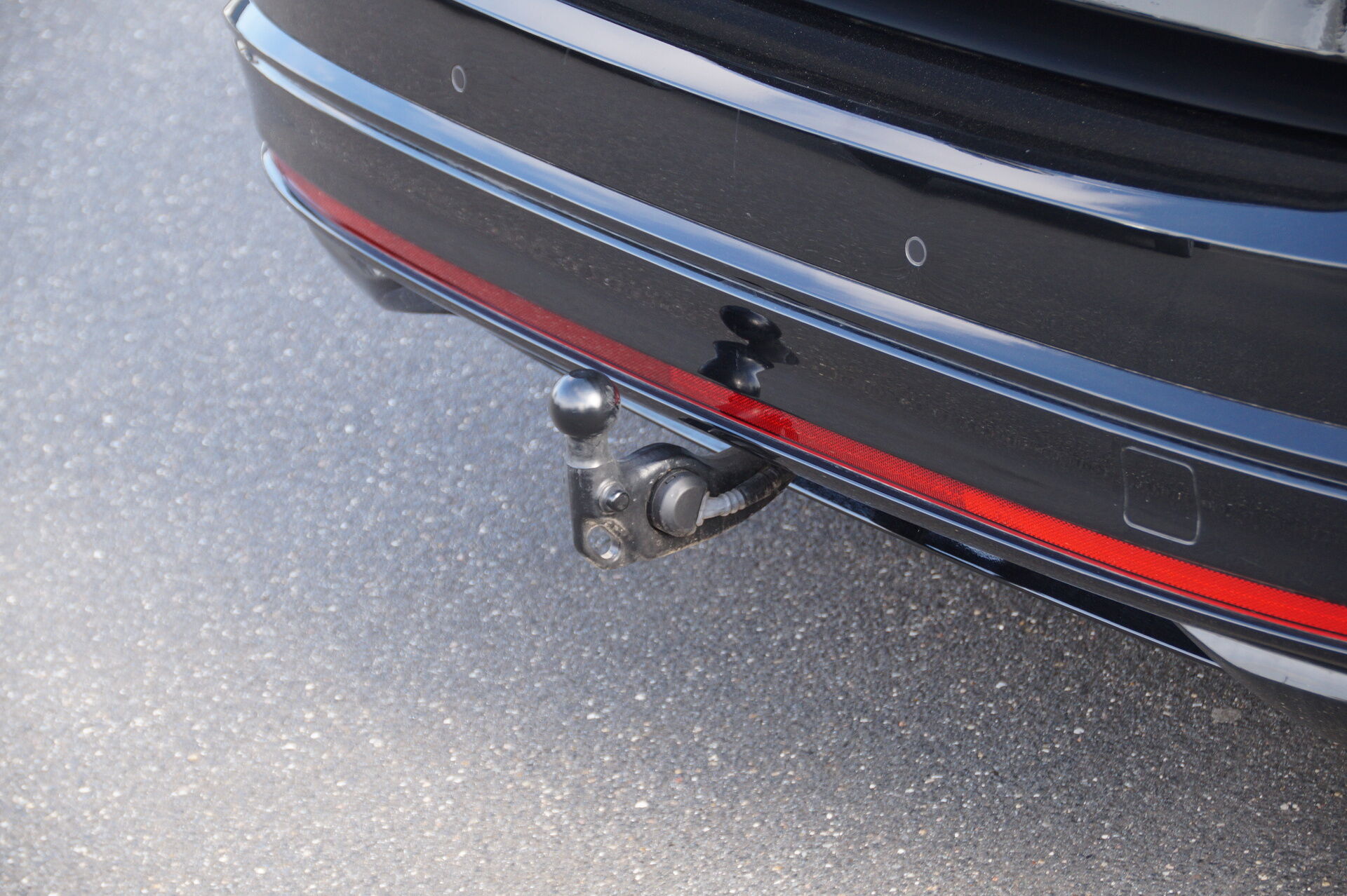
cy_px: 448
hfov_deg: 18.2
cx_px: 674
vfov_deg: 12.2
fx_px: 4207
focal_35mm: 112
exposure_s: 1/125
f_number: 5.6
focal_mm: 75
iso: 320
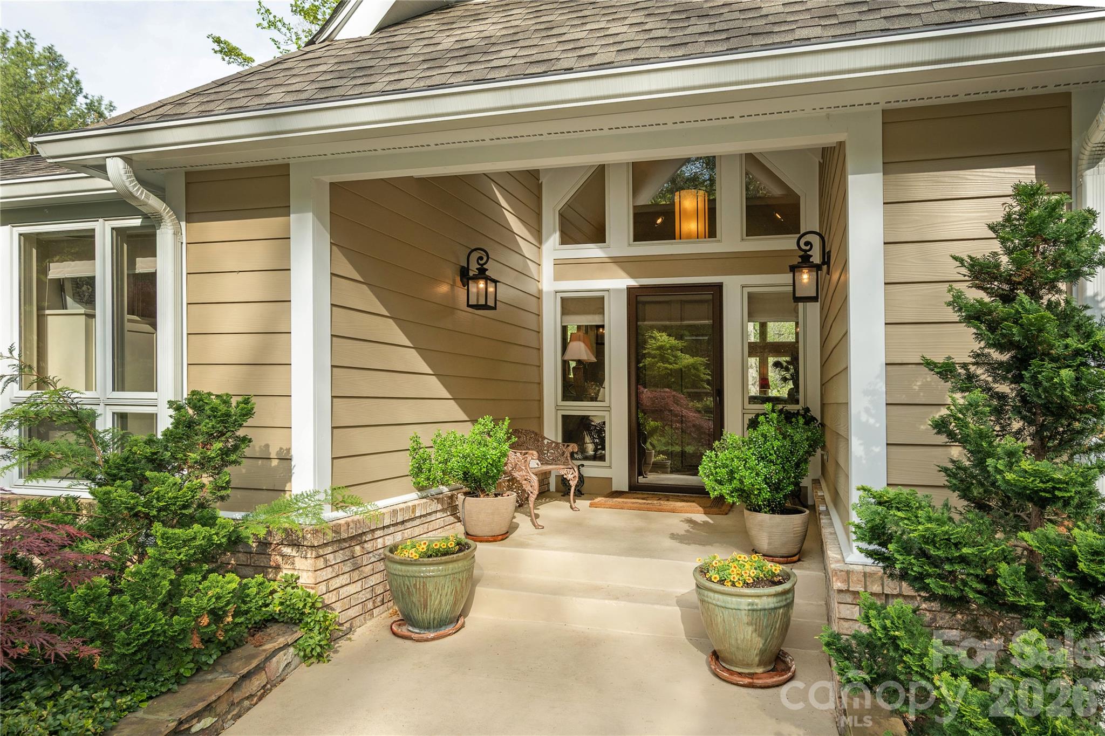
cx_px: 552
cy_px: 368
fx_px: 598
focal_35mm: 20
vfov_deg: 63.2
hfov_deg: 85.4
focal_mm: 19.5
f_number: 7.1
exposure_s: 1/250
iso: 250
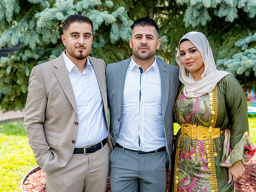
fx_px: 385
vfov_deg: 28.0
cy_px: 98
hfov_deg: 36.8
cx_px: 136
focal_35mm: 52
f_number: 5
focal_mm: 47
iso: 320
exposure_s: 1/320
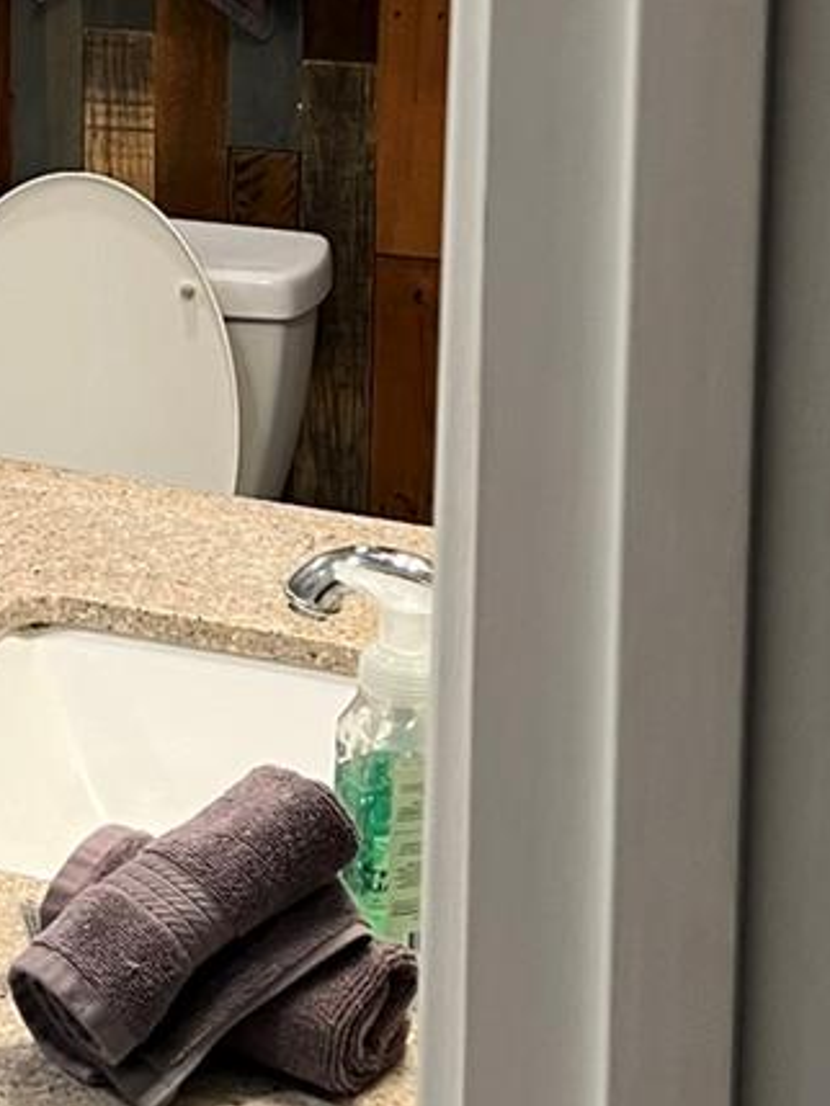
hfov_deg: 14.5
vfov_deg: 20.1
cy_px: -129
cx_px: -510
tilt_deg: -7.1
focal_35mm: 93
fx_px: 2972
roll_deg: +0.1
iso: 100
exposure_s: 1/60
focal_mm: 5.1
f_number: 1.6
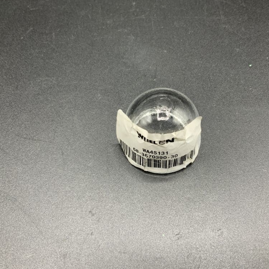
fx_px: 308
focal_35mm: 35
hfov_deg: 47.2
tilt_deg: -61.1
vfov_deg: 47.2
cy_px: 133
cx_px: 138
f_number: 1.8
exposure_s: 1/120
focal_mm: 3
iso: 40
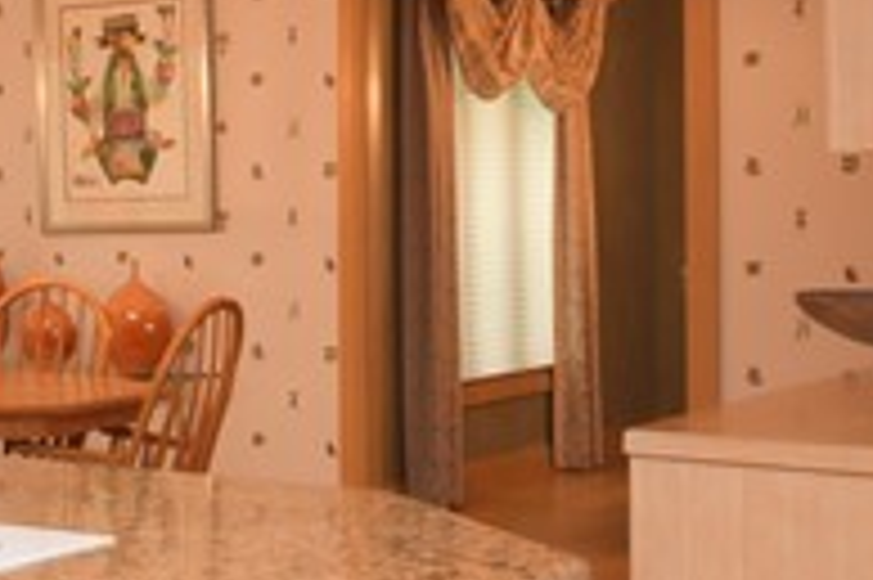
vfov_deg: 16.2
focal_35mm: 84
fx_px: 2035
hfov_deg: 21.5
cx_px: -306
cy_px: 153
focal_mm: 10
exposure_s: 1/60
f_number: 4
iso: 450
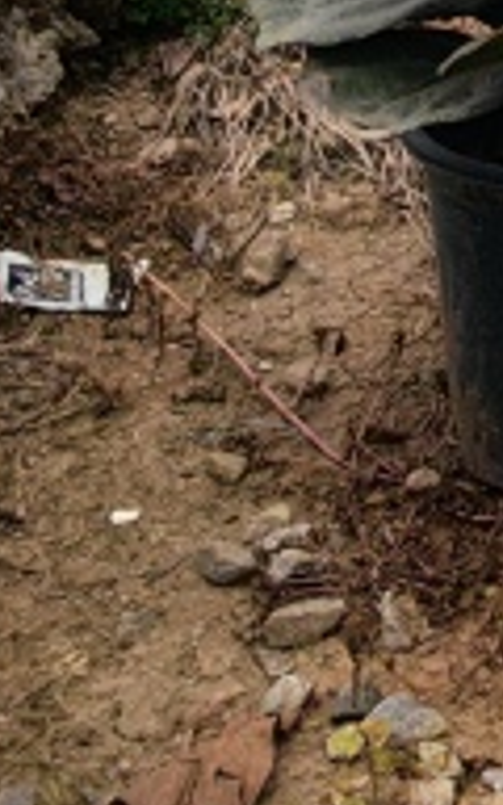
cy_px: -832
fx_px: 3487
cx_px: 1555
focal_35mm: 159
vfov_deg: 11.7
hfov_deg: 7.2
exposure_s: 1/4065
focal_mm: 5.75
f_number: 2
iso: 50
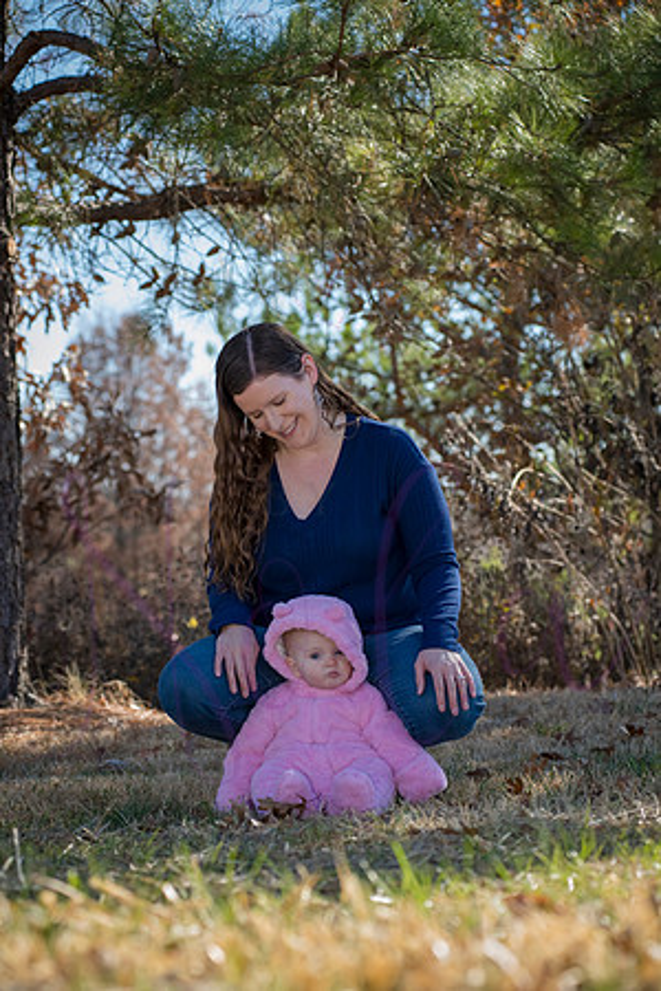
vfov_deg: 25.4
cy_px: 496
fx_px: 2203
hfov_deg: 17.1
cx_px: 330
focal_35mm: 80
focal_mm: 80
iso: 400
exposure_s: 1/640
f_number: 5
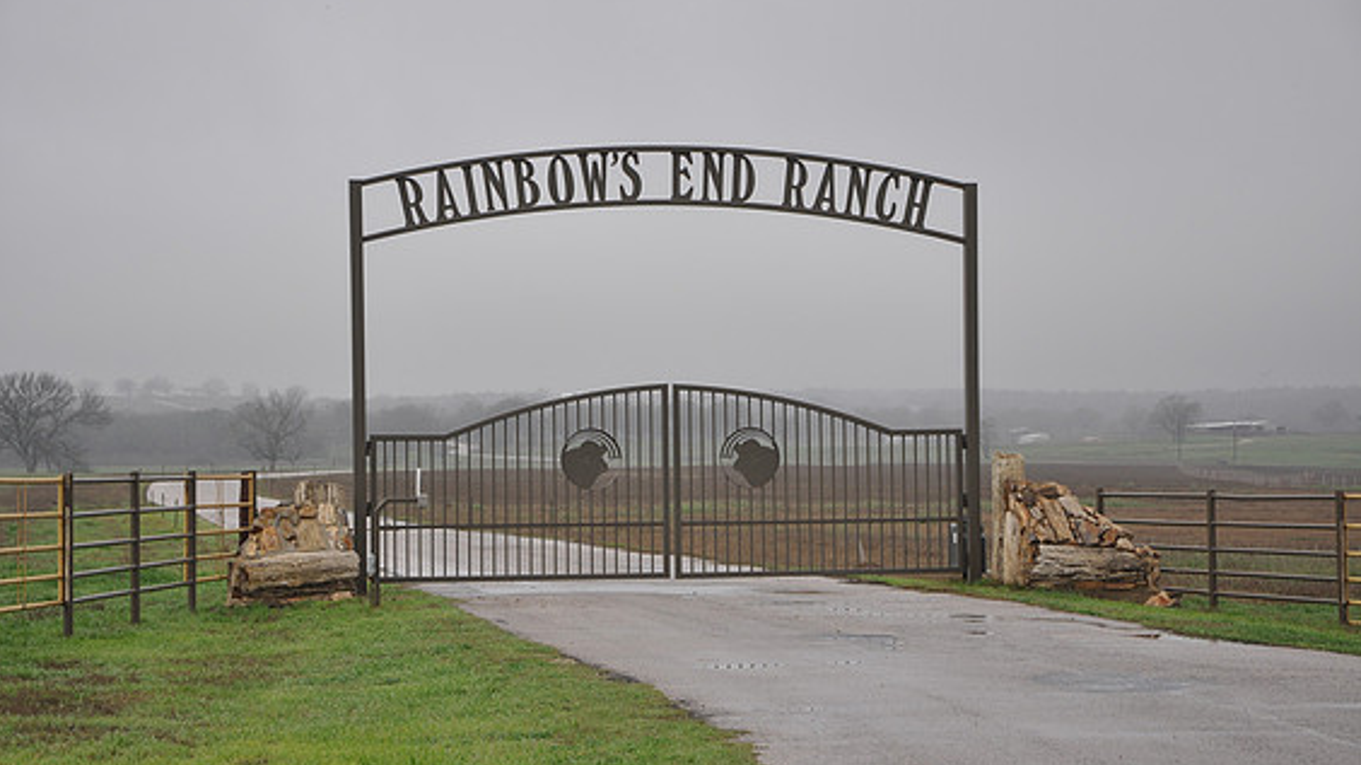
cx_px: 678
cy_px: 428
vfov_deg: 12.1
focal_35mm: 100
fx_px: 3608
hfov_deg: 21.4
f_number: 7.1
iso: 200
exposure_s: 1/200
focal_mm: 62
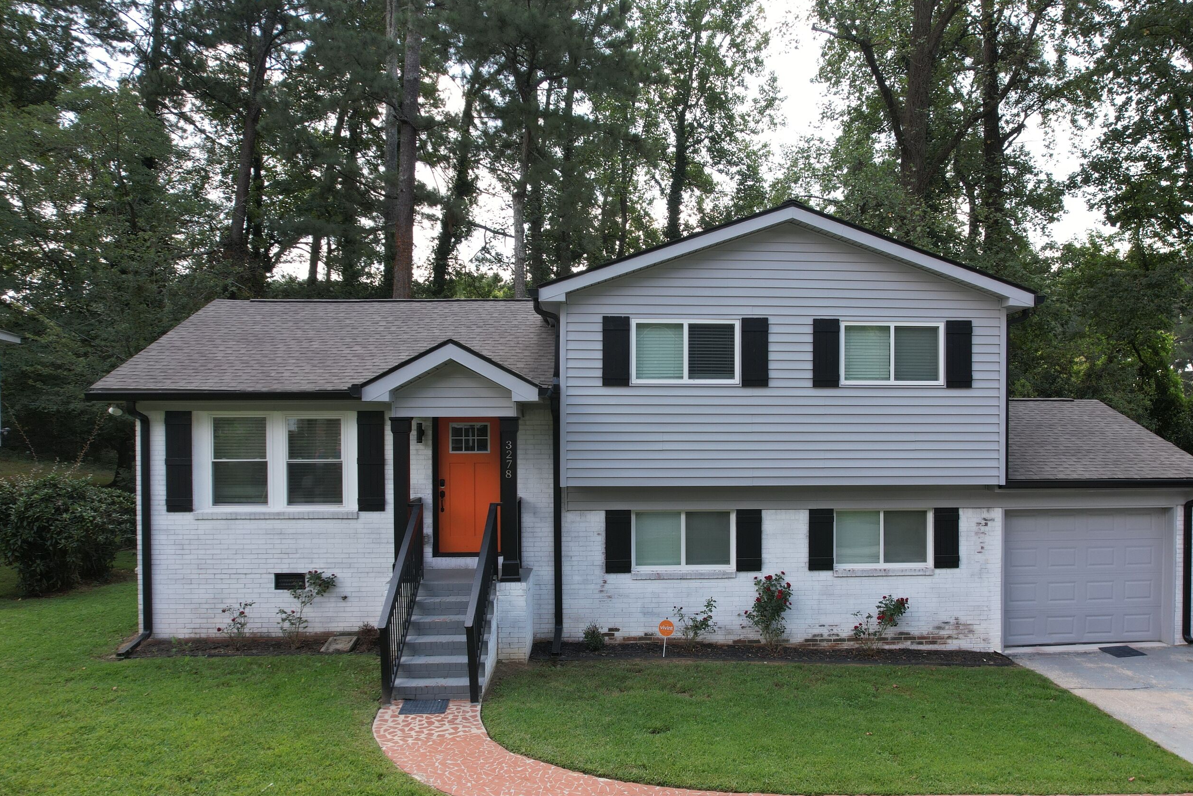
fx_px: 895
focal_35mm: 27
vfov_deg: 47.8
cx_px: 670
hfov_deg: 67.1
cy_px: 446
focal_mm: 8.38
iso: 100
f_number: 2.8
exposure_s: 1/120
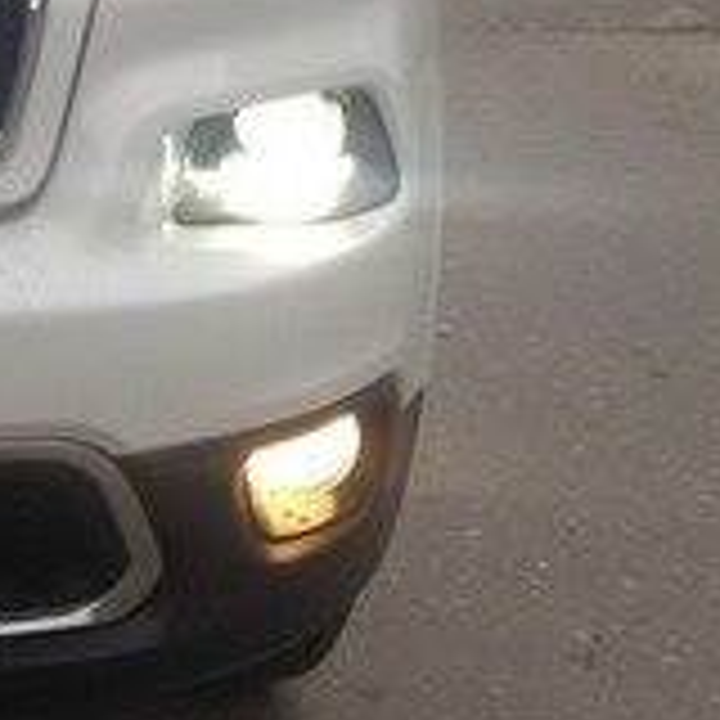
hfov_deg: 13.2
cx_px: -554
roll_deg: +2.4
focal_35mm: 120
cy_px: 52
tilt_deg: -11.0
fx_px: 2824
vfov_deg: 14.4
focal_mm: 4.12
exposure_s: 1/120
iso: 80
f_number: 2.4
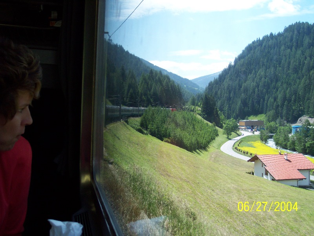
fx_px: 345
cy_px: 118
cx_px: 157
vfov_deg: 37.7
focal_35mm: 38
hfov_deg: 49.0
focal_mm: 8
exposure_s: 1/350
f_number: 2.8
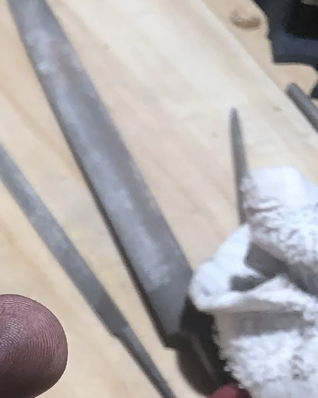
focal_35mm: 131
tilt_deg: -52.9
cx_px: -389
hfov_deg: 10.5
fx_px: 1541
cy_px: 512
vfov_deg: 14.1
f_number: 1.8
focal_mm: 3.99
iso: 50
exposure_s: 1/120
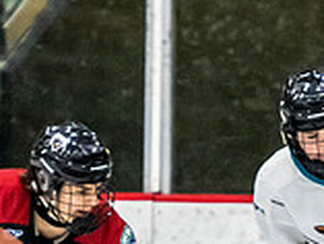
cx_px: 608
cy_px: 416
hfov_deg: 2.1
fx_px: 8964
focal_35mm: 957
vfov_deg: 1.6
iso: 3200
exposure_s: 1/640
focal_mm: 145
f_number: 2.8
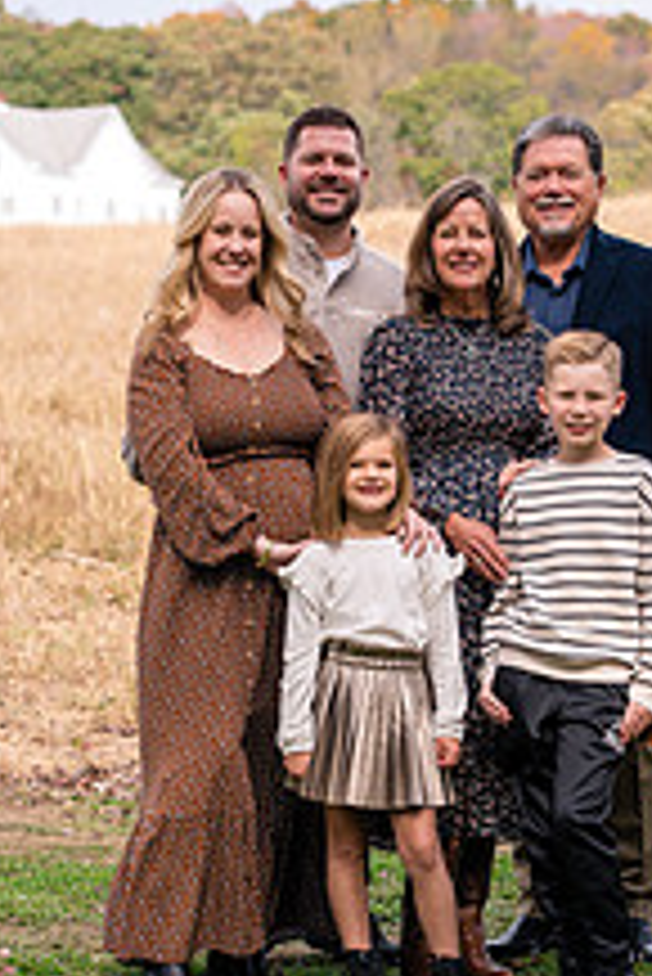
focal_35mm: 176
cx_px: 594
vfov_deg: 11.7
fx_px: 4773
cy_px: 418
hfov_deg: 7.8
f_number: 4.5
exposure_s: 1/2000
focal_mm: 85
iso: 400
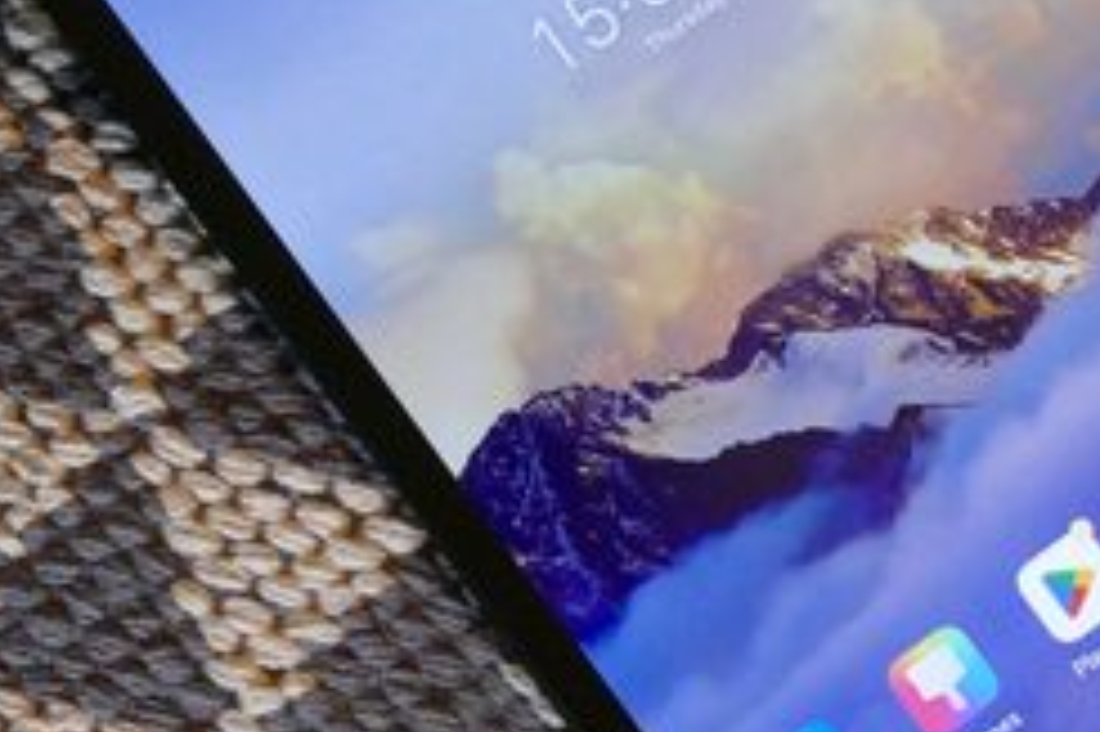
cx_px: 817
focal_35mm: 259
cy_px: 314
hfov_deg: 7.9
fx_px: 7908
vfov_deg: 5.3
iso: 1600
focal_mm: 32.24
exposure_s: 1/80
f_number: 4.5
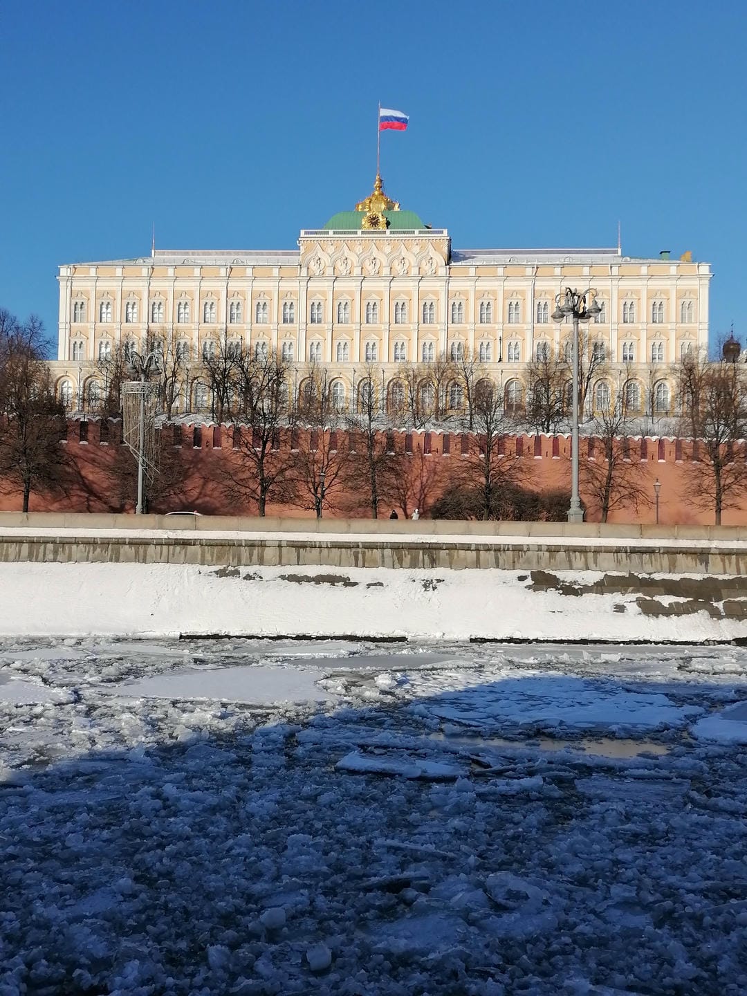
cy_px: 498
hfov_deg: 38.7
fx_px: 1065
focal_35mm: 37
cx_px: 374
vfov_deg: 50.1
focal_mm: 5.4
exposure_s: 1/2123
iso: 50
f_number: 1.8
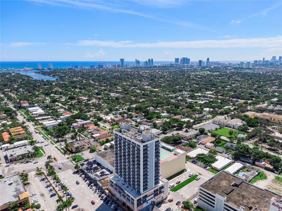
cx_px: 141
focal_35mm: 24
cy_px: 106
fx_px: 195
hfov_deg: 71.6
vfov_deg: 56.8
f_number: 2.8
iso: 100
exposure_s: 1/2000
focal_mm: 4.39
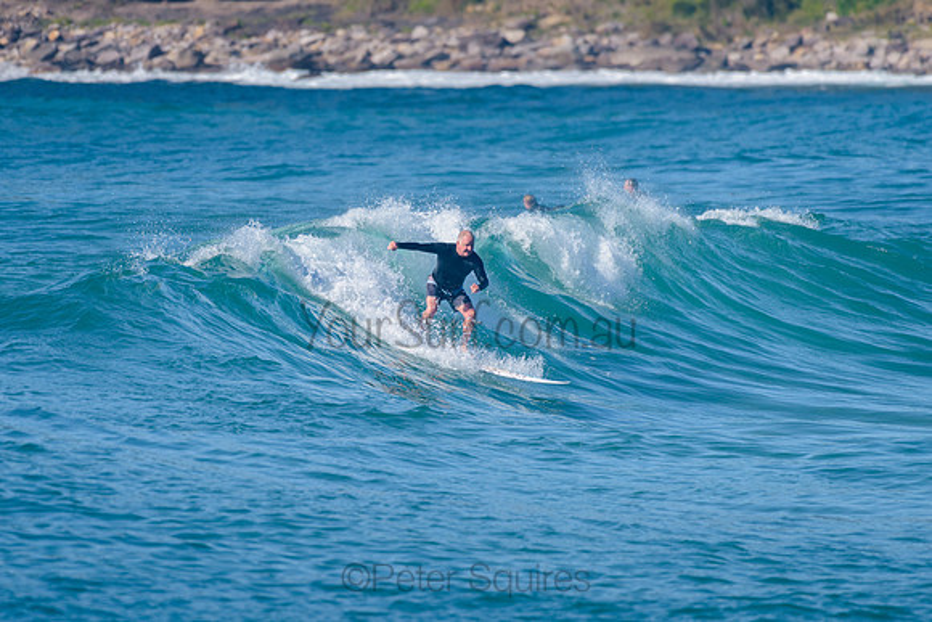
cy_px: 260
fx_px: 15867
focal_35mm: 613
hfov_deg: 3.4
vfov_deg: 2.2
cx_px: 412
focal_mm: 500
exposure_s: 1/2000
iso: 320
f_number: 5.6
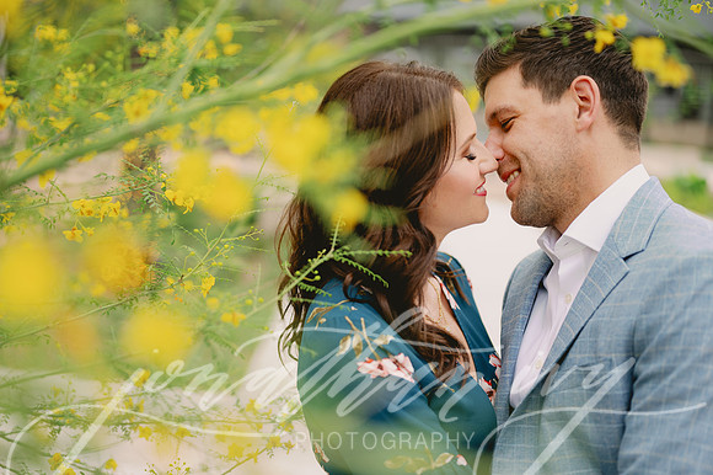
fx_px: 990
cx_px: 356
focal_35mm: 50
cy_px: 238
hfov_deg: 39.6
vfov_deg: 27.0
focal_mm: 50
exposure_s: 1/640
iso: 100
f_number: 2
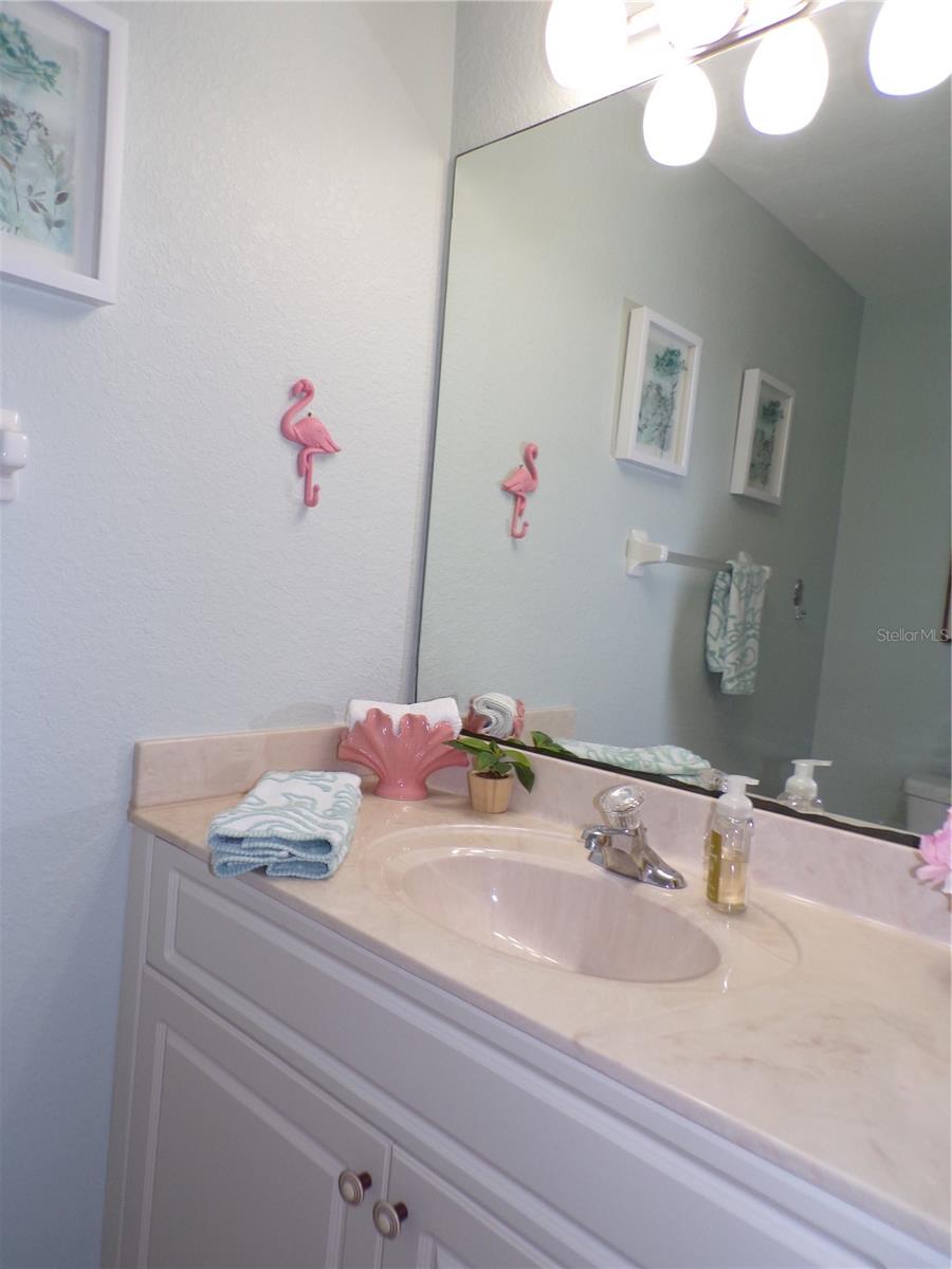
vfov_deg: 71.6
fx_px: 880
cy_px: 634
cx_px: 476
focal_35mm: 24
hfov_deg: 56.8
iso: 100
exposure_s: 1/70
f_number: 3
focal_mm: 4.3
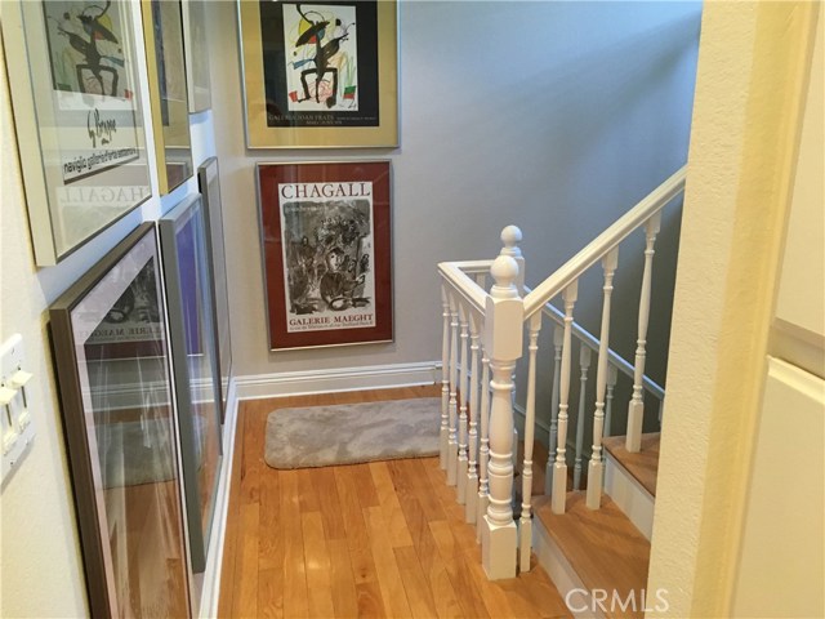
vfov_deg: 48.2
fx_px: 691
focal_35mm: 29
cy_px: 310
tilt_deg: -15.5
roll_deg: +0.9
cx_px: 412
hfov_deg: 61.7
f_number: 2.2
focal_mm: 4.15
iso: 160
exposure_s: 1/30
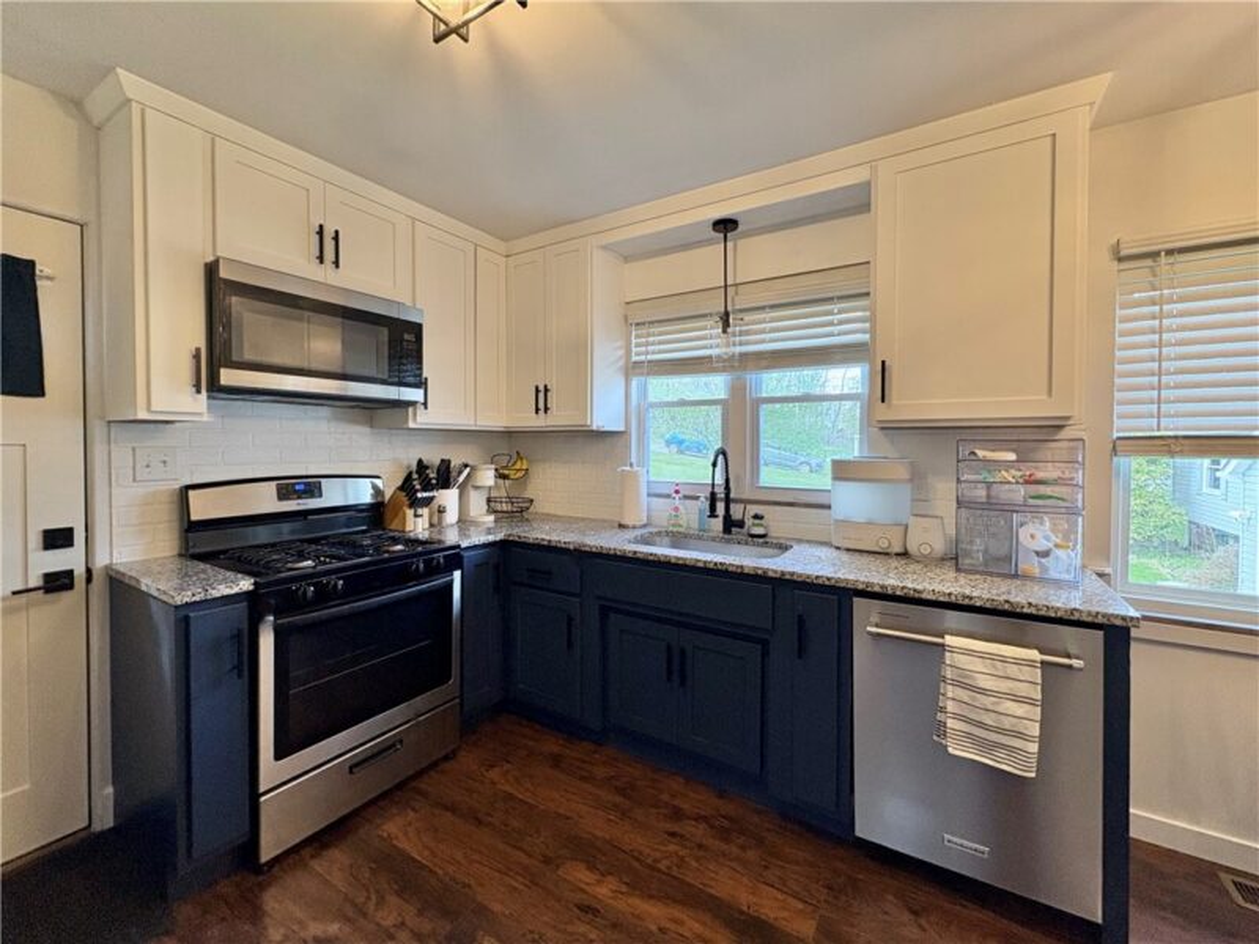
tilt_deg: -3.5
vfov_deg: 85.7
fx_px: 509
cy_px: 472
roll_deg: +0.2
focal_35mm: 14
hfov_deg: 102.1
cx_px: 630
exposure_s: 1/120
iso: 200
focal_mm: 2.22
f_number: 2.2
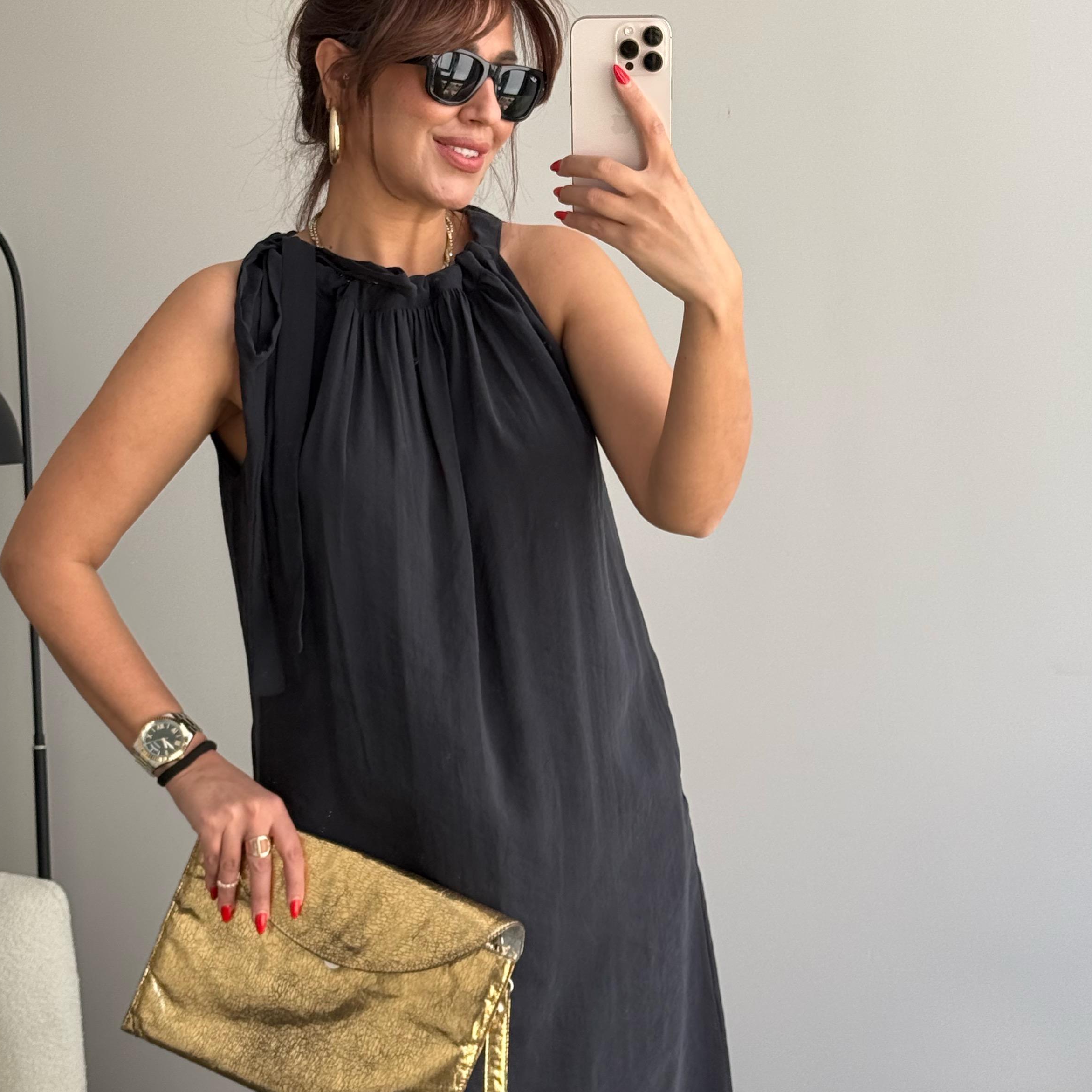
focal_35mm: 73
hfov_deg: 23.7
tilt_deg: -18.3
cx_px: 550
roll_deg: +1.9
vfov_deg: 23.7
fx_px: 2605
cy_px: 580
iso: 64
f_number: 1.78
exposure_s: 1/319
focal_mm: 6.76
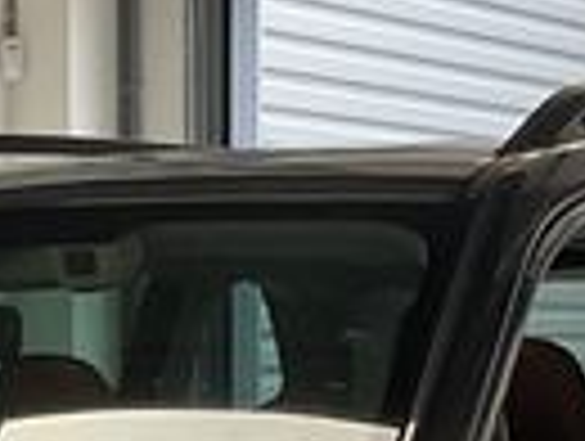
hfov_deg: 11.0
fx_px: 3014
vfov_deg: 7.8
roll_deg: +0.3
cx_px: -14
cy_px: 1044
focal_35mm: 178
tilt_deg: -10.9
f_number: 1.8
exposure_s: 1/50
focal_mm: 3
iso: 32
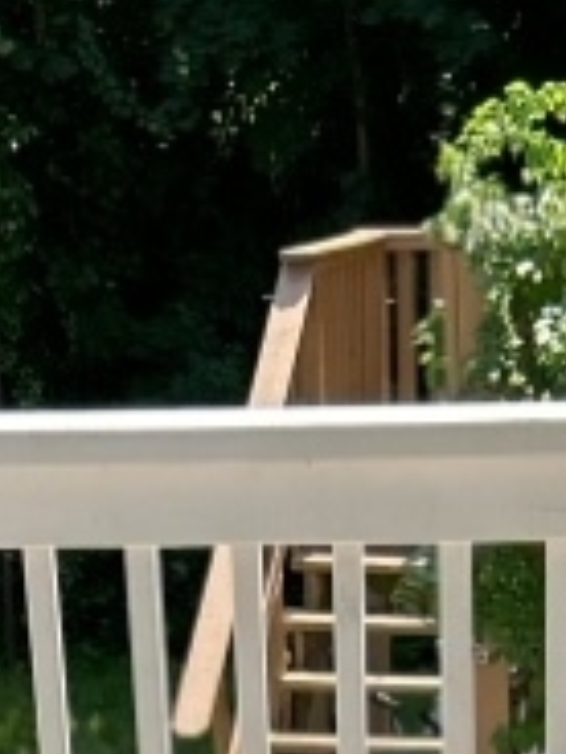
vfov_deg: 11.0
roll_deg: +0.7
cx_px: 299
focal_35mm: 145
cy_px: 1914
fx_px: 3161
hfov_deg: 10.2
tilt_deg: -28.9
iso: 50
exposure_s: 1/1171
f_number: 1.5
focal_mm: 5.7
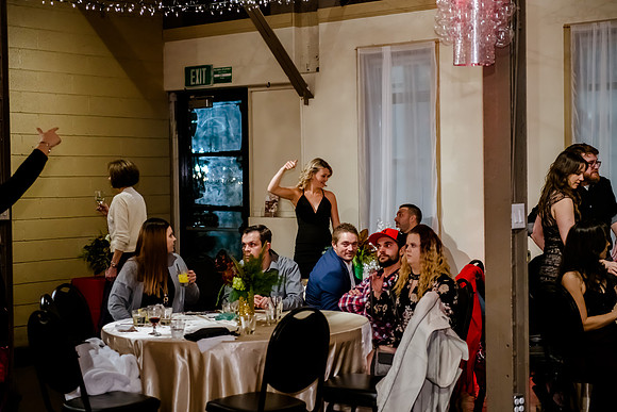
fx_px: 1182
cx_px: 308
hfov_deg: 29.2
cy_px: 206
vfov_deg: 19.8
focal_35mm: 69
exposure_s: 1/200
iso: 5000
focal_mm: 66
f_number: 2.8
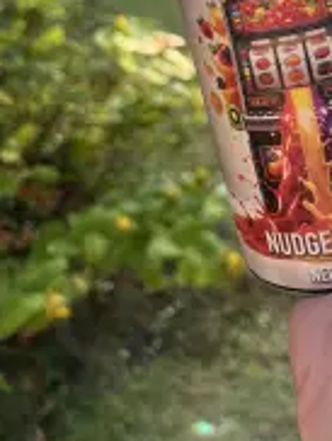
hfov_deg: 24.4
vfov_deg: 31.4
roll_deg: +3.3
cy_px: 7
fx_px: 727
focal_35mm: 57
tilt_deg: -17.4
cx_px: 342
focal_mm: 5.1
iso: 50
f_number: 1.6
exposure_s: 1/363
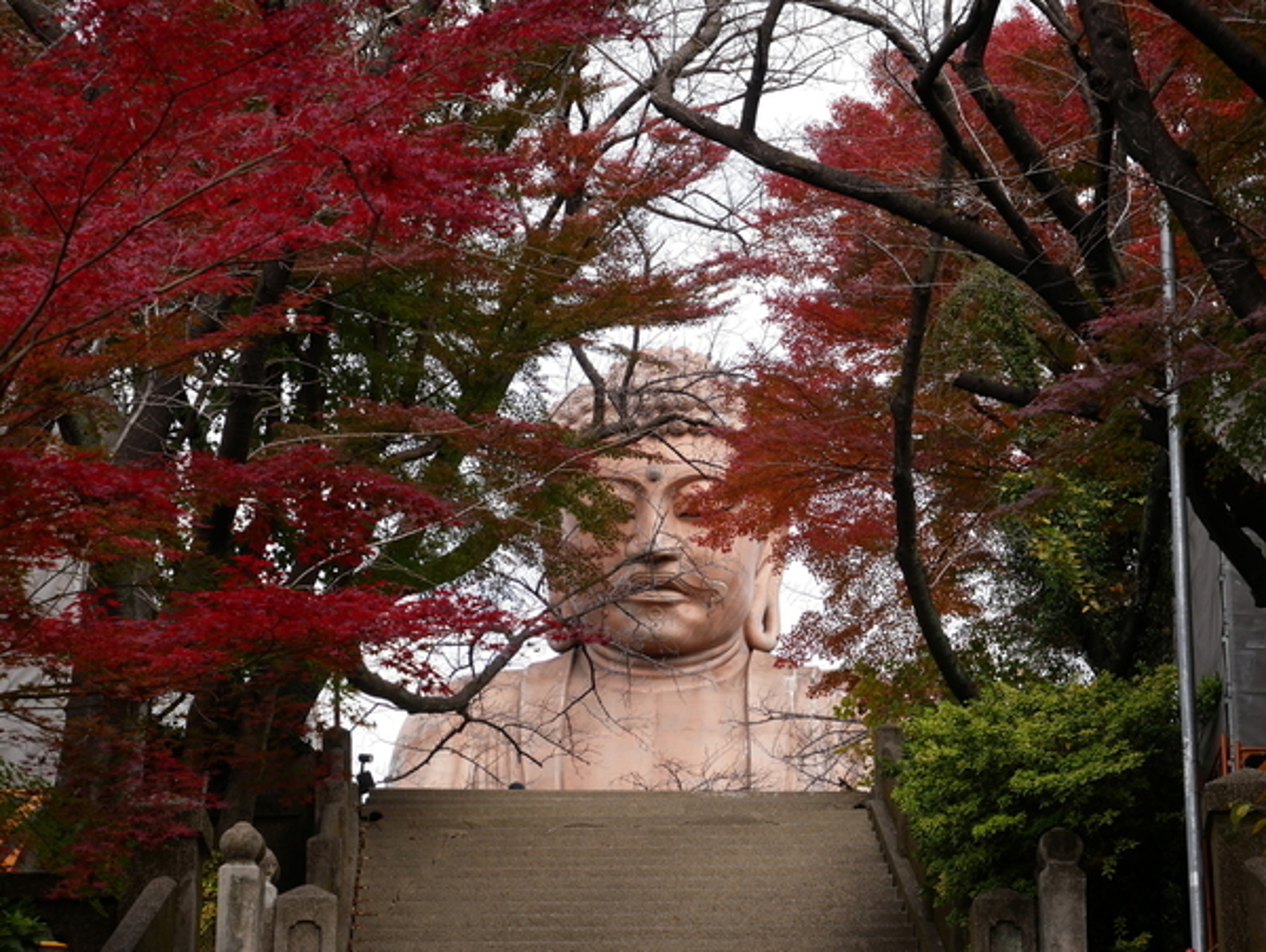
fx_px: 3587
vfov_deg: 15.1
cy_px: 476
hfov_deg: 20.0
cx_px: 633
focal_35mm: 98
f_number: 5.6
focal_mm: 49
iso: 200
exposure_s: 1/250
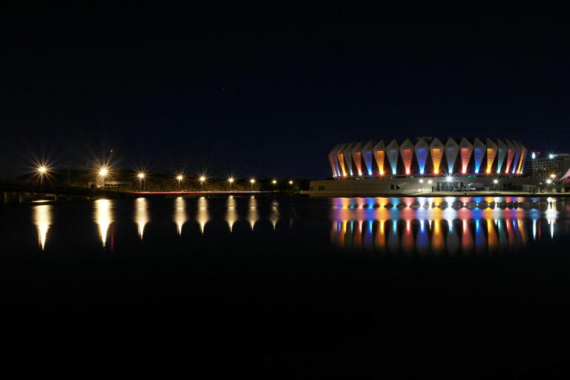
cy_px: 190
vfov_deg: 36.9
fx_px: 570
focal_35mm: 36
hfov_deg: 53.1
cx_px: 285
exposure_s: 15
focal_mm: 24
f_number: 14
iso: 200
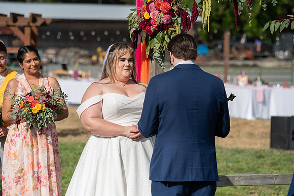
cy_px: 98
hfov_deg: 13.7
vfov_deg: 9.2
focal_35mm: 150
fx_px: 1225
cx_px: 147
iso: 400
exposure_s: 1/8000
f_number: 4.5
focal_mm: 150
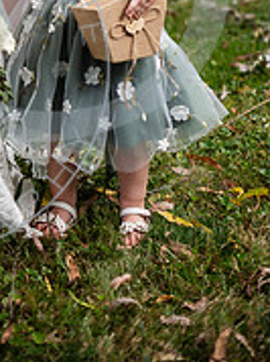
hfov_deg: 13.6
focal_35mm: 107
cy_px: -87
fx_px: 1115
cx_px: 12
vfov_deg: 17.4
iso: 100
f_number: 2.8
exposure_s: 1/250
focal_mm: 44
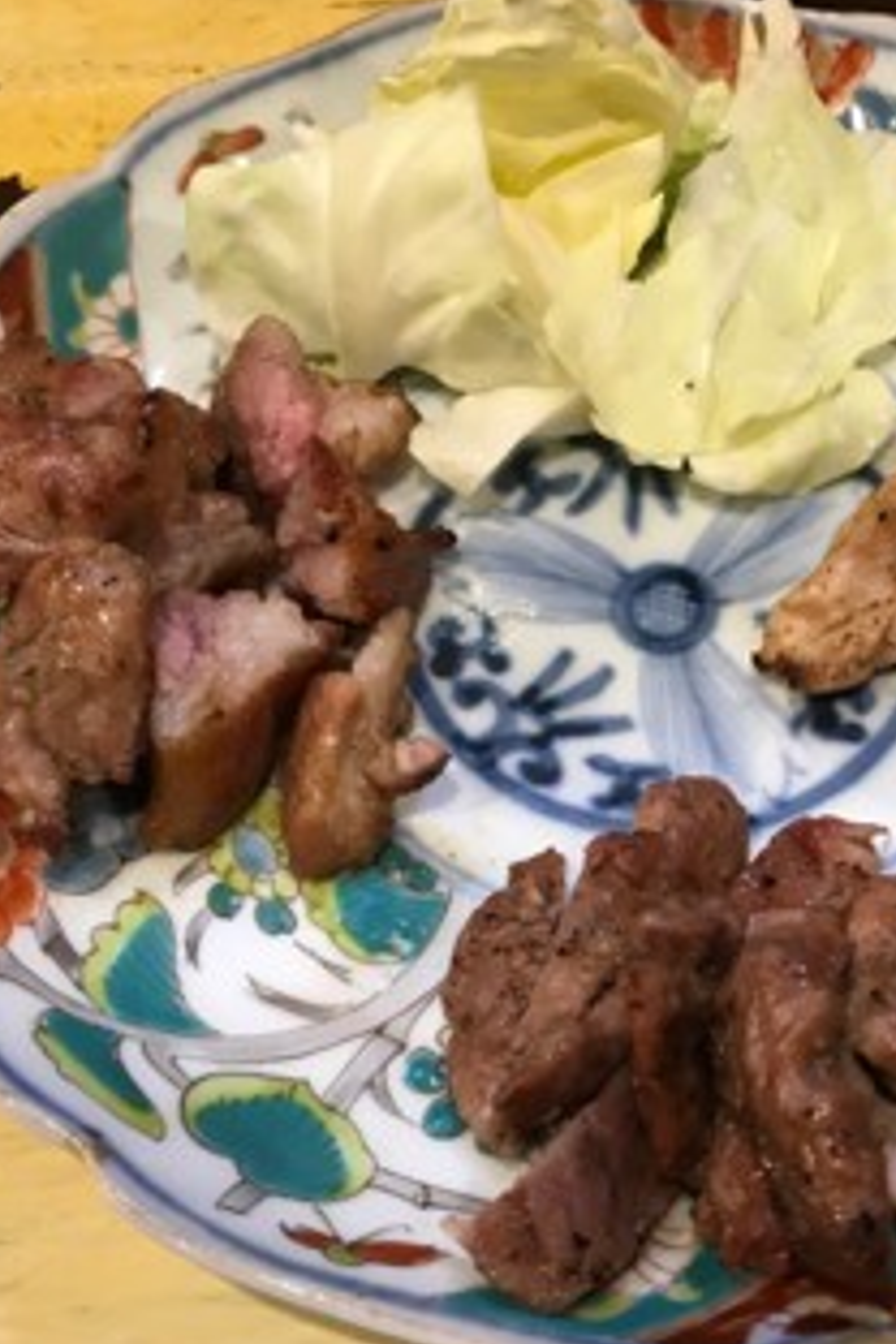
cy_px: 685
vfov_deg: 46.4
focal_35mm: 42
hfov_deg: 31.3
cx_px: 672
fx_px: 1568
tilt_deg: -57.9
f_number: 1.8
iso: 64
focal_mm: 3.99
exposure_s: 1/15
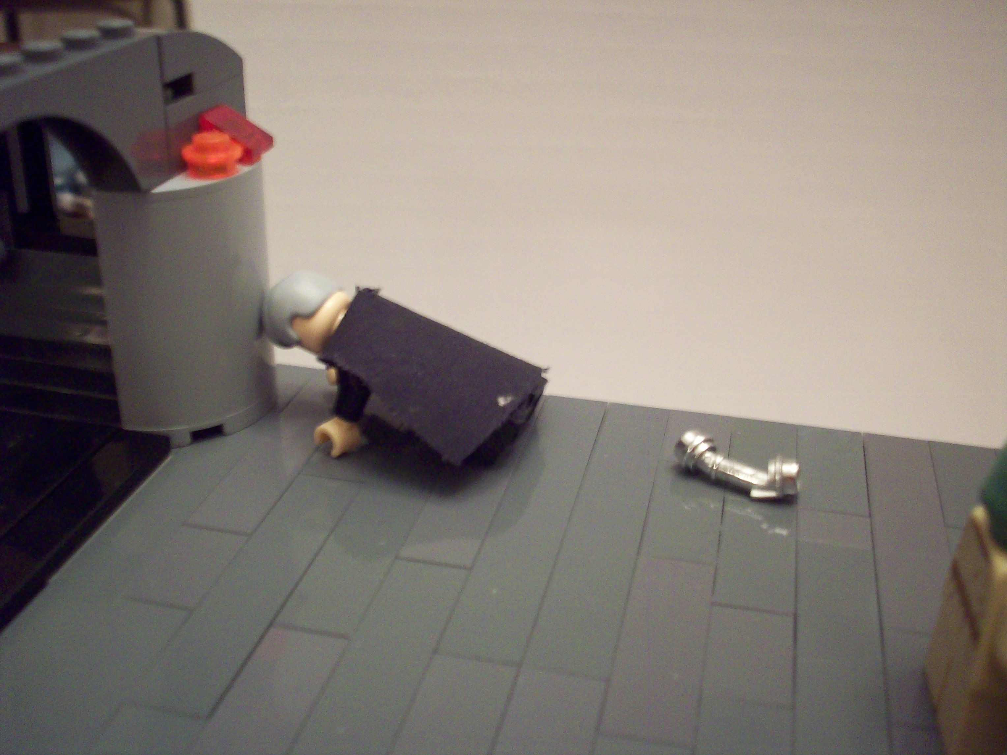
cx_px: 504
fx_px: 1076
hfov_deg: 50.1
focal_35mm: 37
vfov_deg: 38.7
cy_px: 378
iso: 160
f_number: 2.8
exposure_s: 1/8.36
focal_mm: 6.2
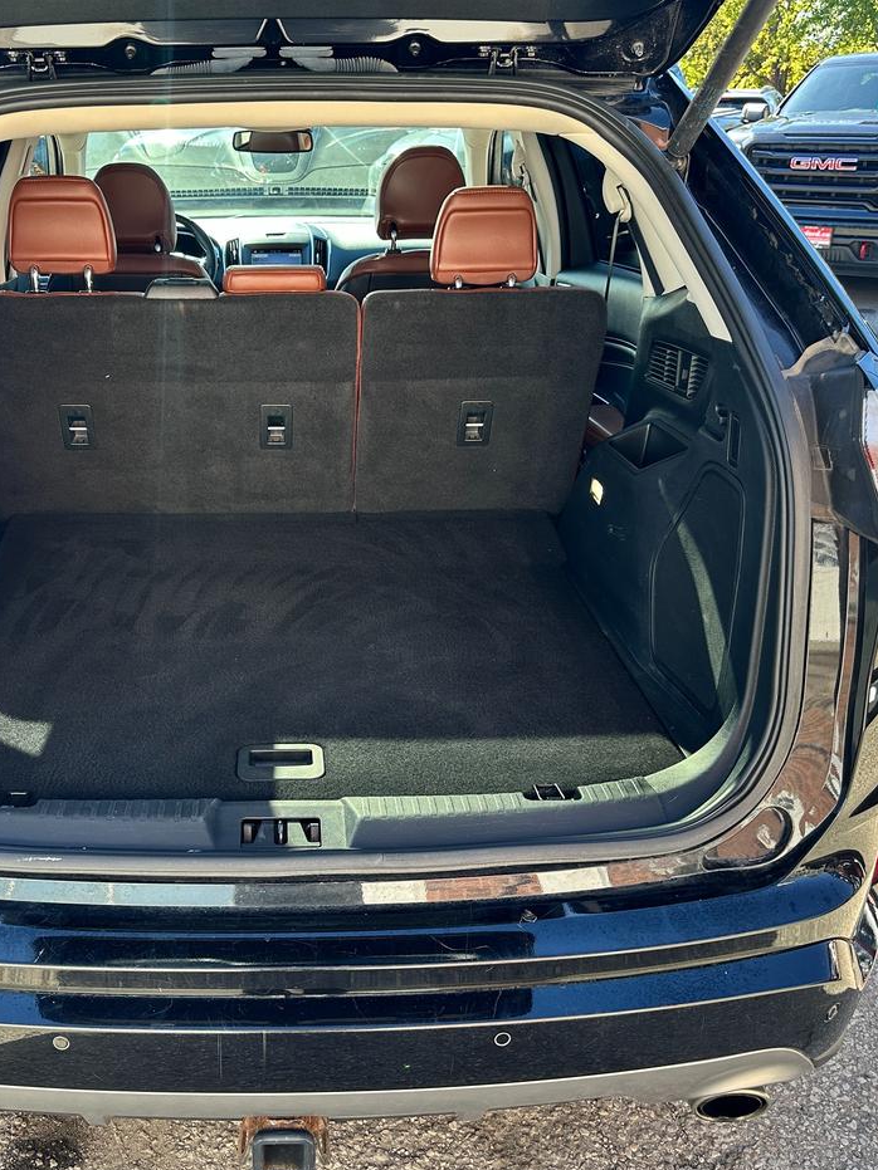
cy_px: 602
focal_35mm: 33
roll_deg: +0.6
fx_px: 1116
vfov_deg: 55.4
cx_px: 296
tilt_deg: -23.5
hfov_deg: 42.4
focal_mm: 6.86
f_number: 1.78
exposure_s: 1/256
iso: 80
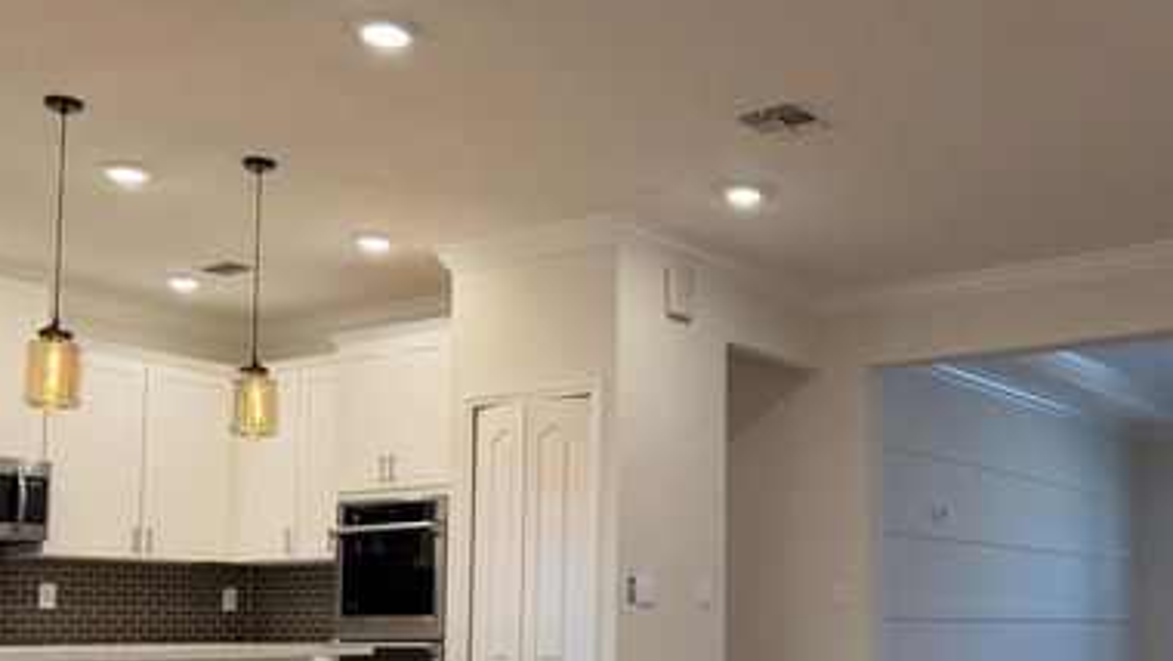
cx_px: 833
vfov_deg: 26.7
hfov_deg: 45.3
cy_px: 516
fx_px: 1369
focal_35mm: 44
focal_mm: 6.76
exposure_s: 1/162
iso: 200
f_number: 1.78
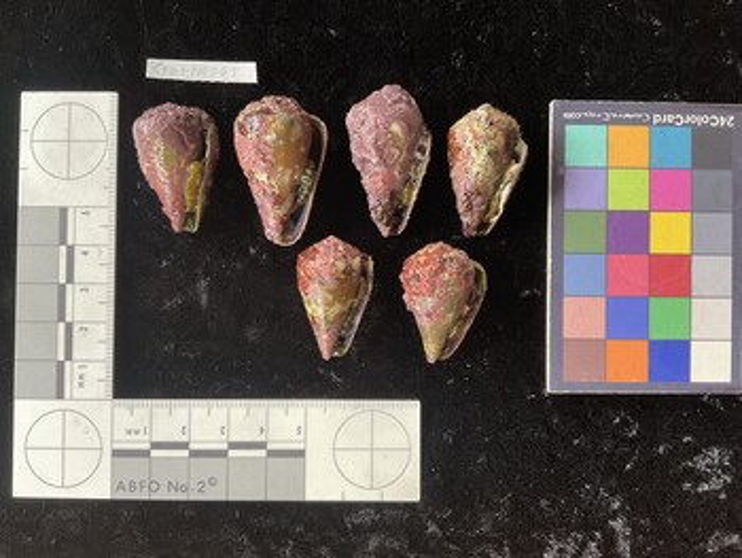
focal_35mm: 29
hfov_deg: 61.6
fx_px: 622
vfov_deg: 48.3
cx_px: 371
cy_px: 279
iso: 125
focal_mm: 3
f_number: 1.8
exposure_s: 1/60
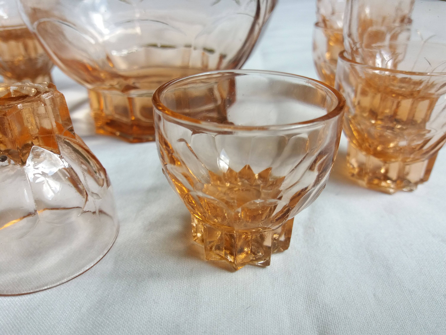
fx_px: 361
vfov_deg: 49.7
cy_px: 168
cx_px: 223
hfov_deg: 63.4
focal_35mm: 28
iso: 64
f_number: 1.9
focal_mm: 3.7
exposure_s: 1/50
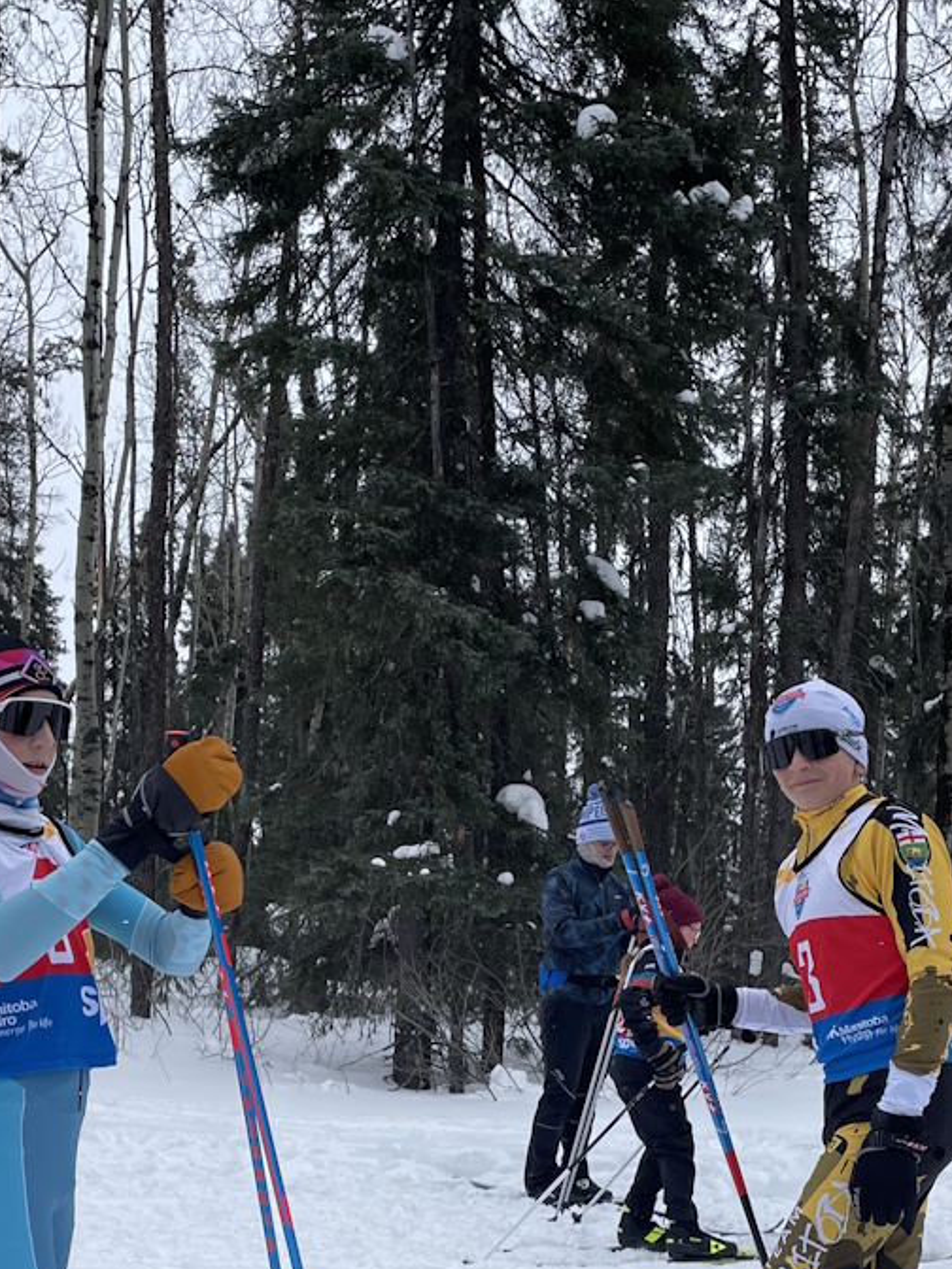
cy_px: 977
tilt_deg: -1.7
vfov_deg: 37.1
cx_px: 485
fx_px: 1833
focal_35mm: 50
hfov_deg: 29.1
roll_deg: -2.3
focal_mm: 4.2
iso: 32
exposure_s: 1/1401
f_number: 1.6
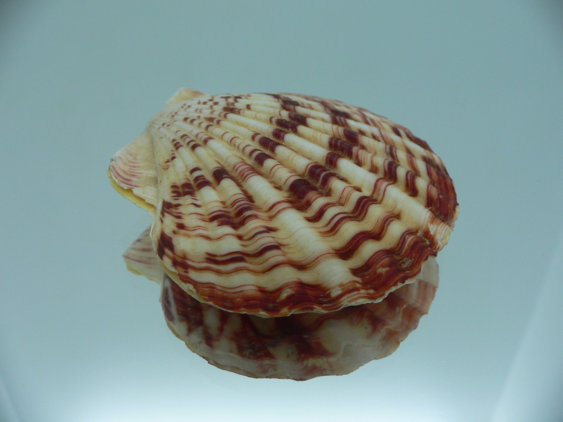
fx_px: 569
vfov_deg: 40.7
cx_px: 282
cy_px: 211
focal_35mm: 35
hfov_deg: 52.6
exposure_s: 1/60
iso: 80
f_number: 2.8
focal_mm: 4.6
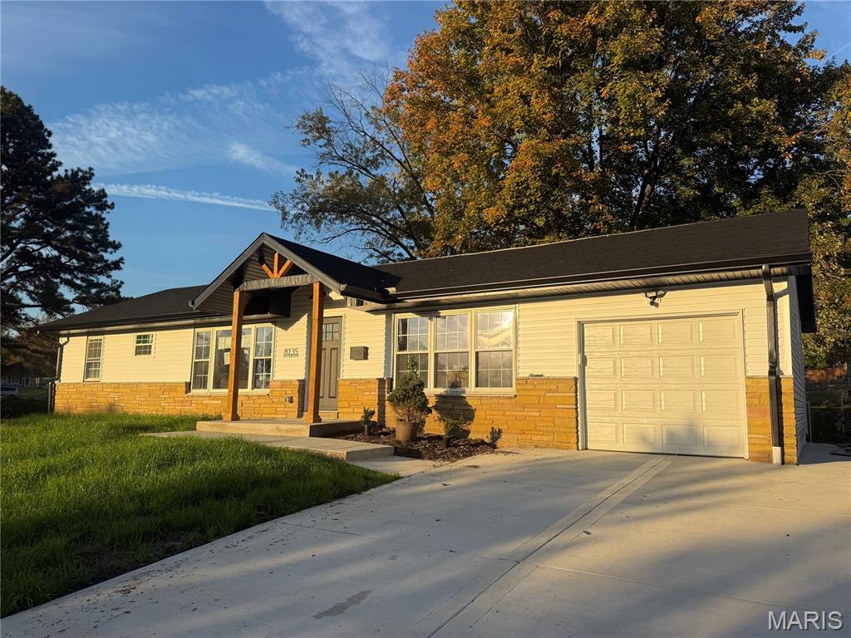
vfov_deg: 56.8
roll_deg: -0.9
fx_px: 590
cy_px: 319
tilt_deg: +8.4
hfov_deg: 71.6
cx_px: 426
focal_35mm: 24
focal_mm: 6.76
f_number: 1.78
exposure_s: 1/3584
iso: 80
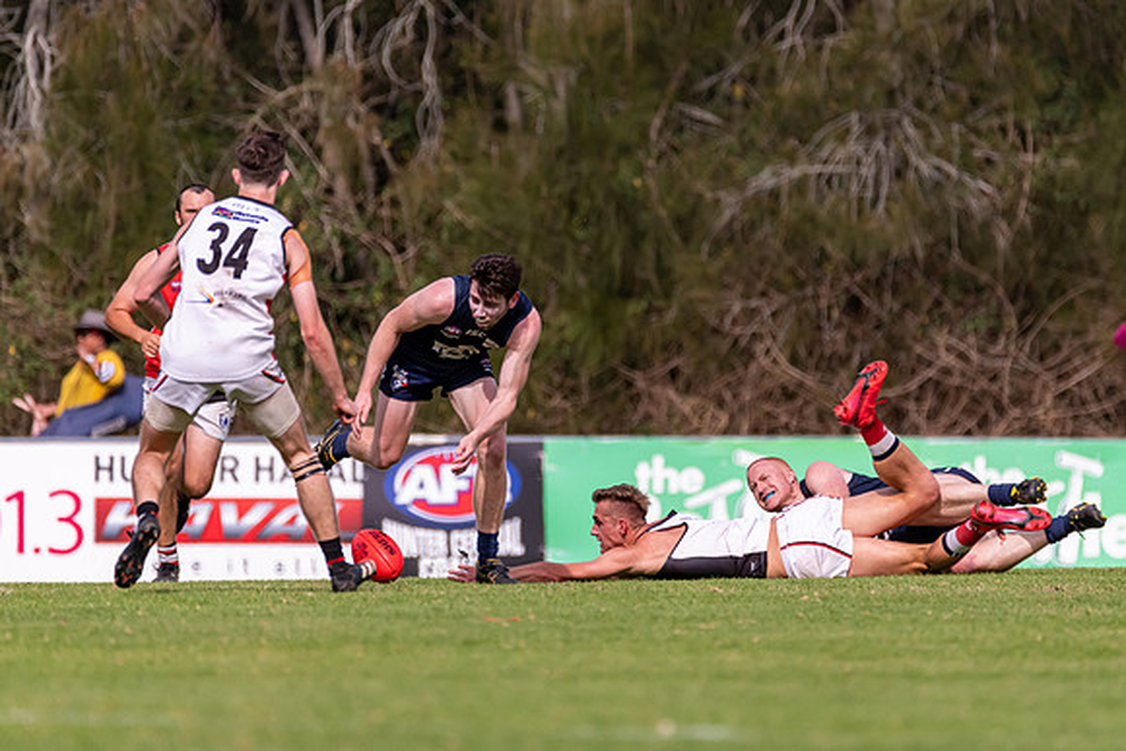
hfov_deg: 3.0
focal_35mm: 698
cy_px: 364
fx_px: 21844
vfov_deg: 2.0
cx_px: 581
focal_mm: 550
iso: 800
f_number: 6.3
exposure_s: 1/3200
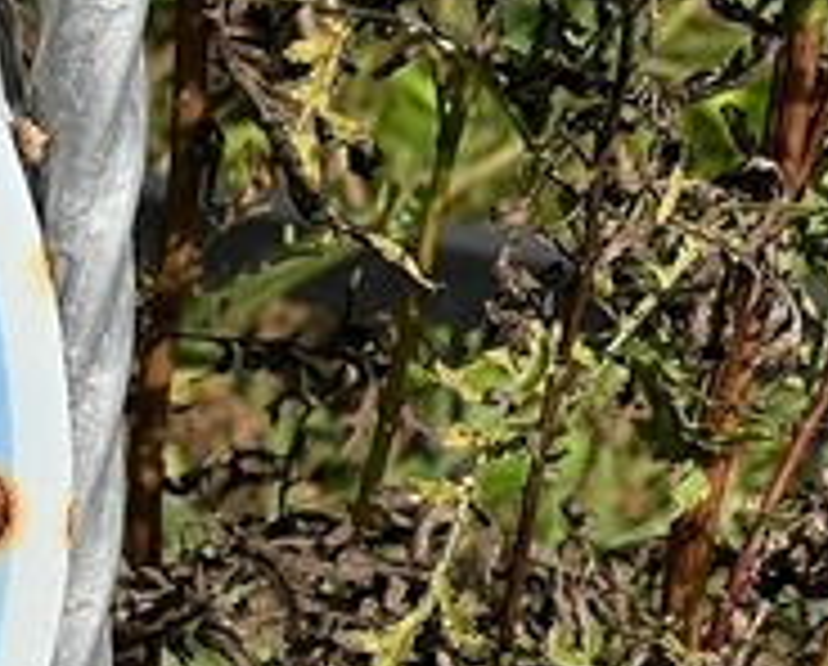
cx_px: -482
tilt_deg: -19.3
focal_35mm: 326
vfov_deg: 4.8
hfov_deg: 5.8
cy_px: 459
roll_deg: -0.3
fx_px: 8006
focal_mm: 9
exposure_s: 1/1220
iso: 32
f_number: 2.8
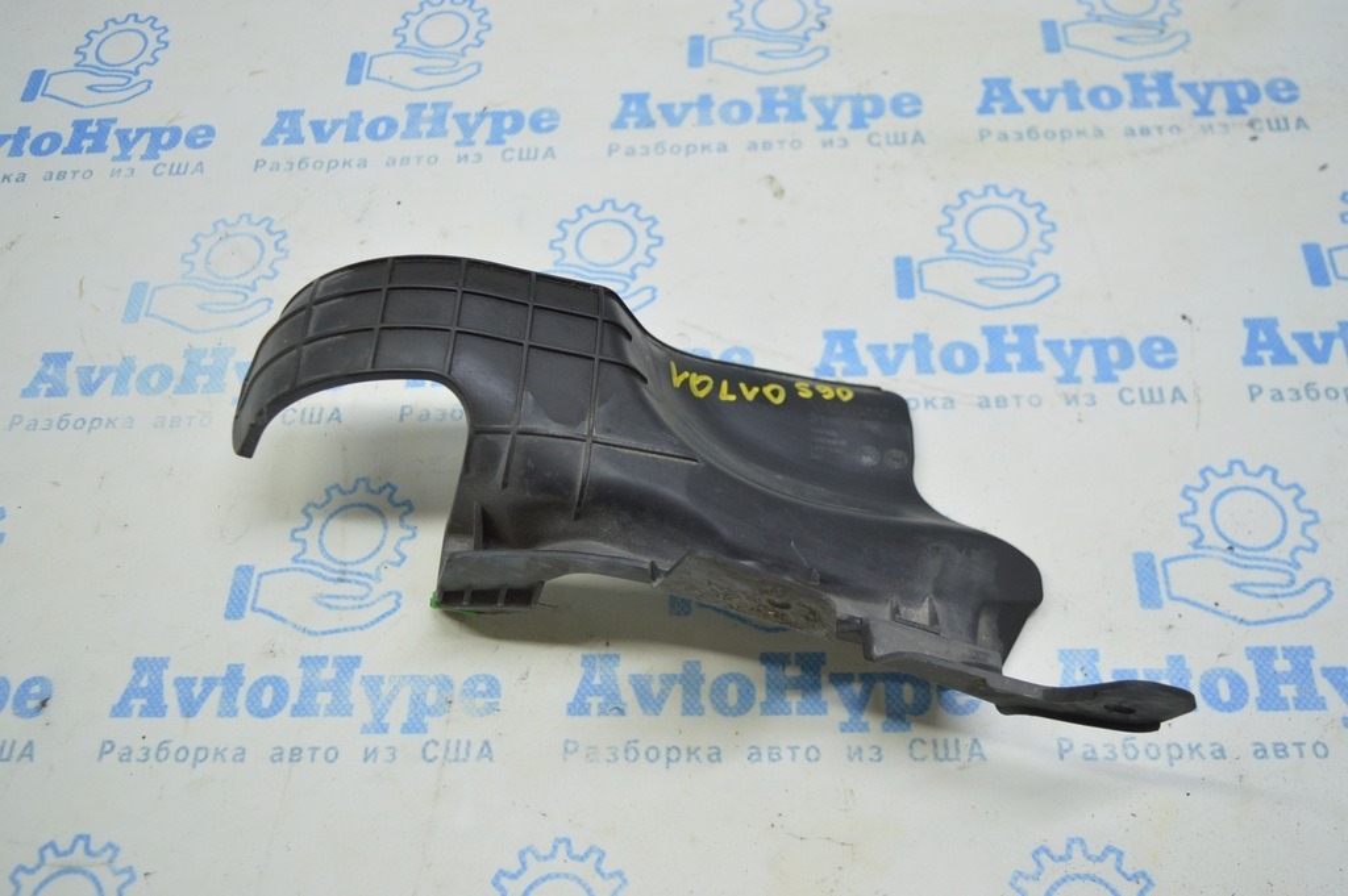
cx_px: 674
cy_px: 448
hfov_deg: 57.3
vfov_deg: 39.9
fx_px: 1235
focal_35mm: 33
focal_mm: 22
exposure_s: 1/50
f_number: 3.8
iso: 400
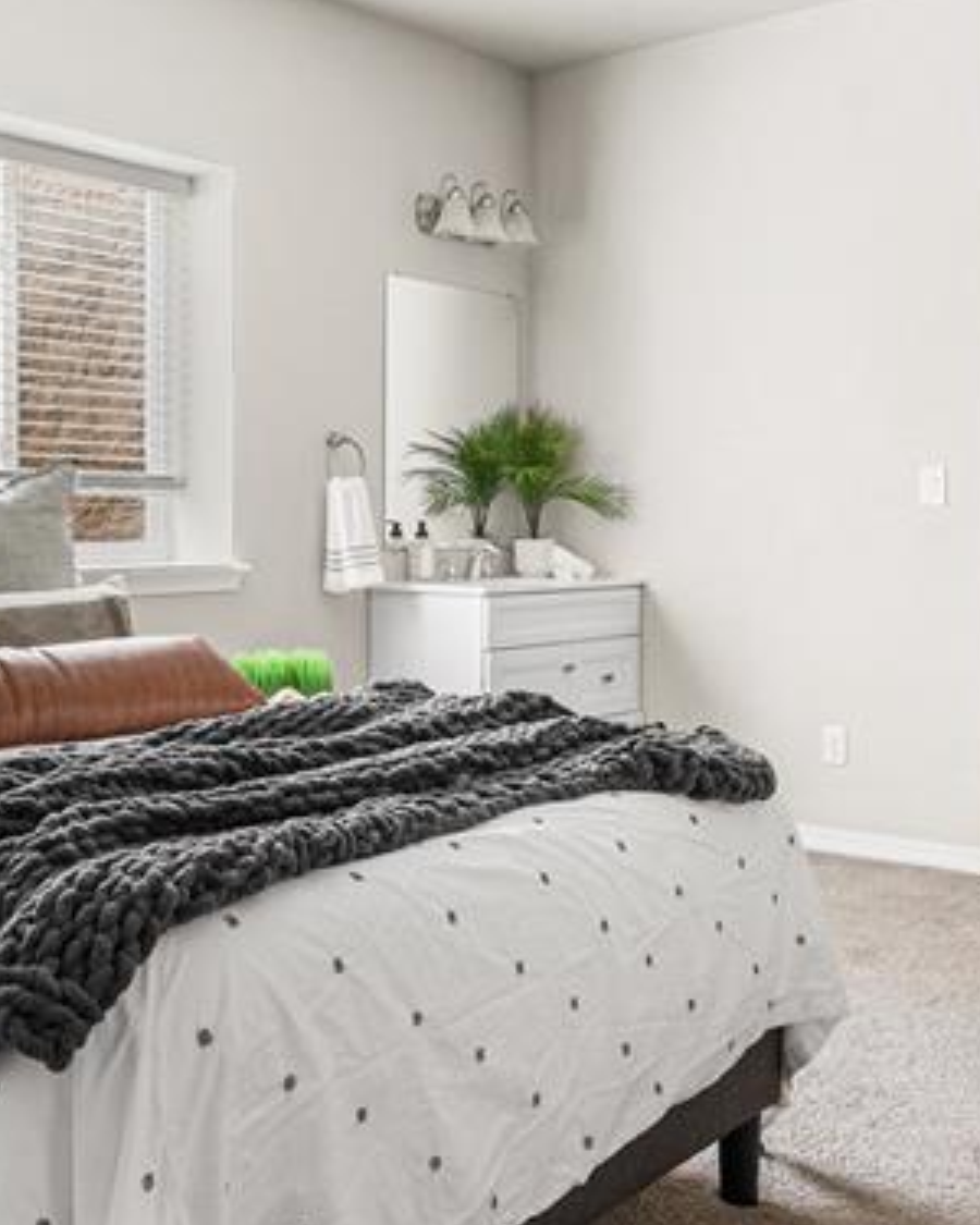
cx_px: 271
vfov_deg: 44.7
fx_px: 1486
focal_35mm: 41
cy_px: 519
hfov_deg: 35.8
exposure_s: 6
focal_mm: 16
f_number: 8
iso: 500
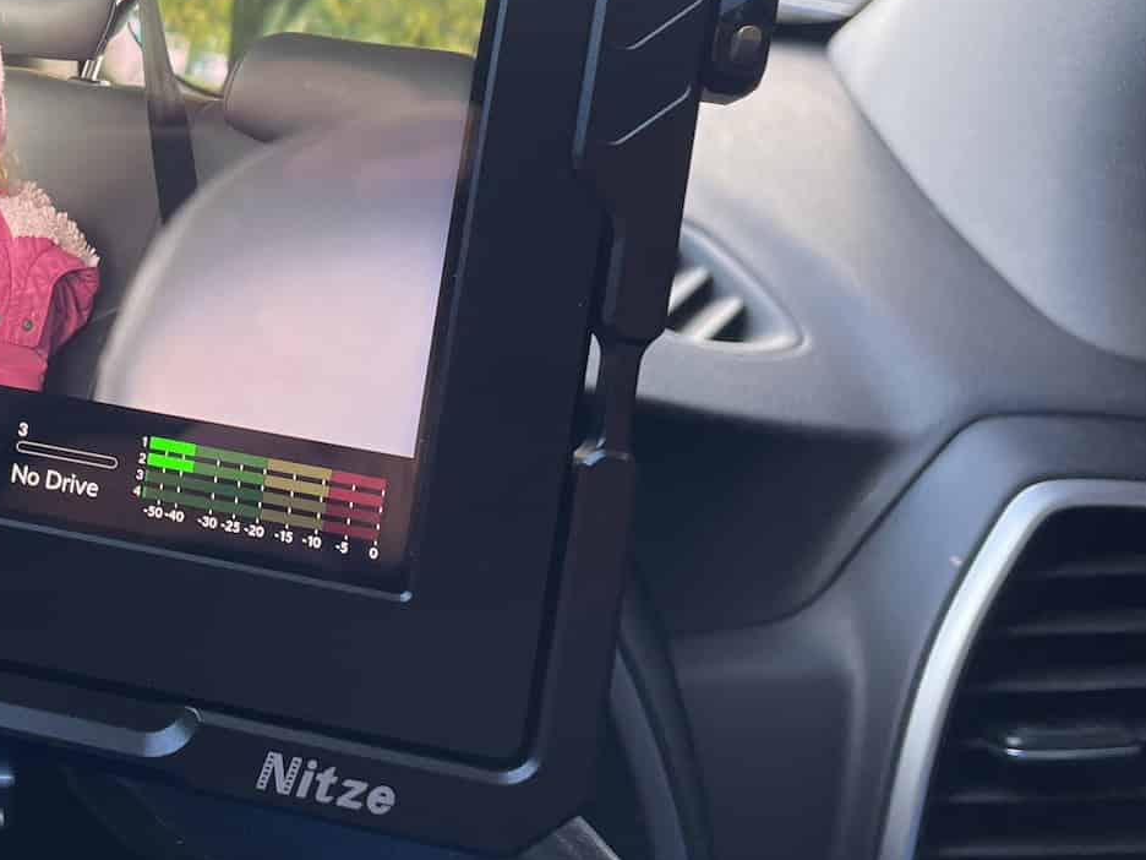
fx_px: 1854
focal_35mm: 56
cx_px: -50
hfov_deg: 31.3
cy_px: 243
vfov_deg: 25.9
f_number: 1.6
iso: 32
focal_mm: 4.2
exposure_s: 1/141
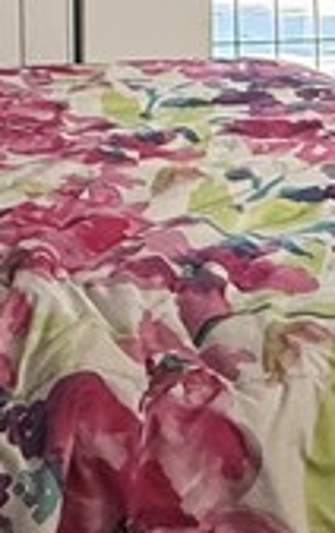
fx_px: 1311
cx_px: -133
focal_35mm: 90
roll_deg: +0.9
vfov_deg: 20.5
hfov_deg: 13.9
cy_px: -202
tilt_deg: -0.3
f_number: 2.2
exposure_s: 1/120
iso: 250
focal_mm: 2.22
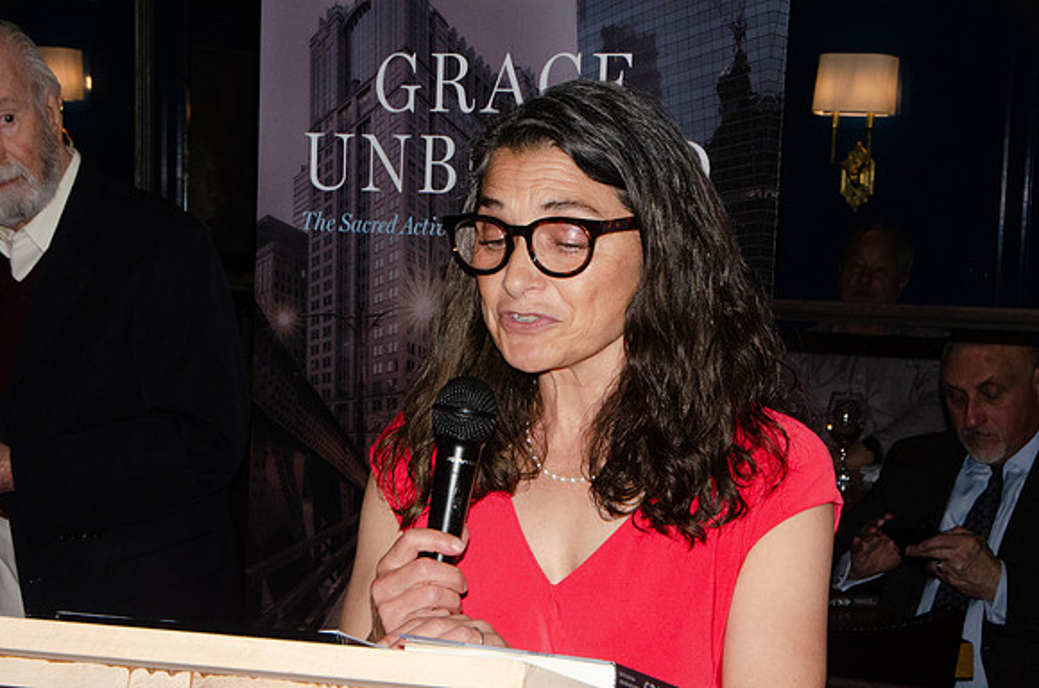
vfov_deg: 14.6
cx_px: 520
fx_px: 2678
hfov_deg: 22.0
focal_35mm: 93
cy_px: 344
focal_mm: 62
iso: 2500
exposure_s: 1/160
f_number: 20
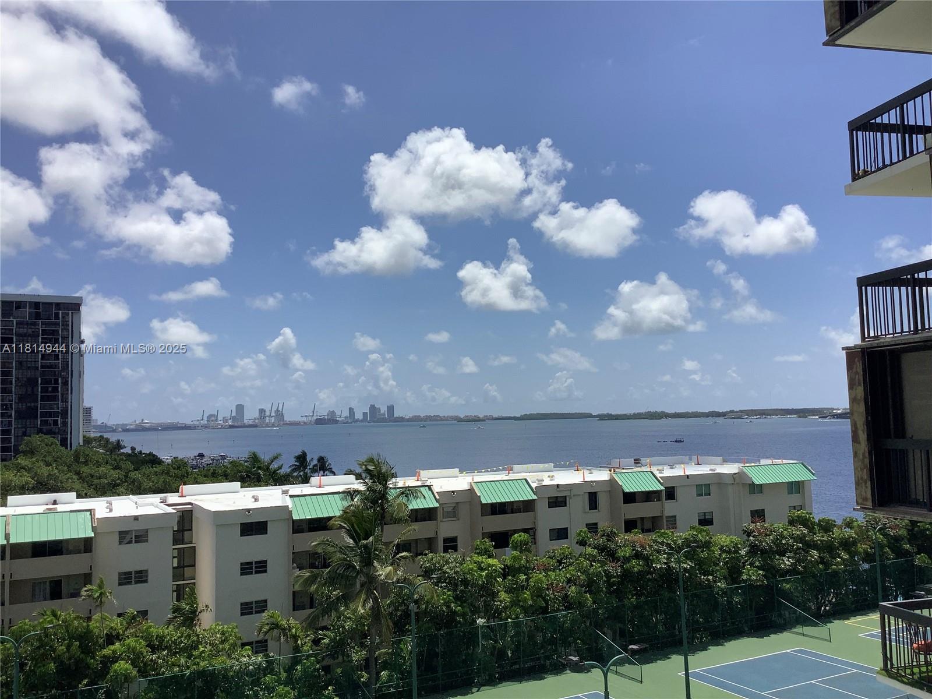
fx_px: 835
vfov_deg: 45.4
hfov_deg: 58.4
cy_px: 350
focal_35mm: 31
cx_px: 466
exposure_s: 1/3021
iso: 25
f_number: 2.4
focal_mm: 3.3
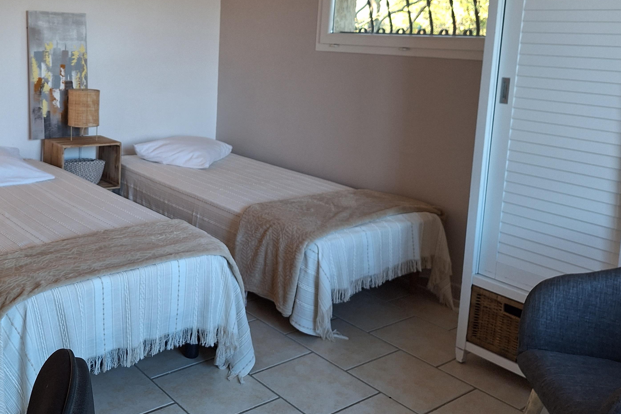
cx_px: 197
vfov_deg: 37.2
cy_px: 121
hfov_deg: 53.2
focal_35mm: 35
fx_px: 604
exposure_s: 1/40
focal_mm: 5.54
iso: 64
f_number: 1.8
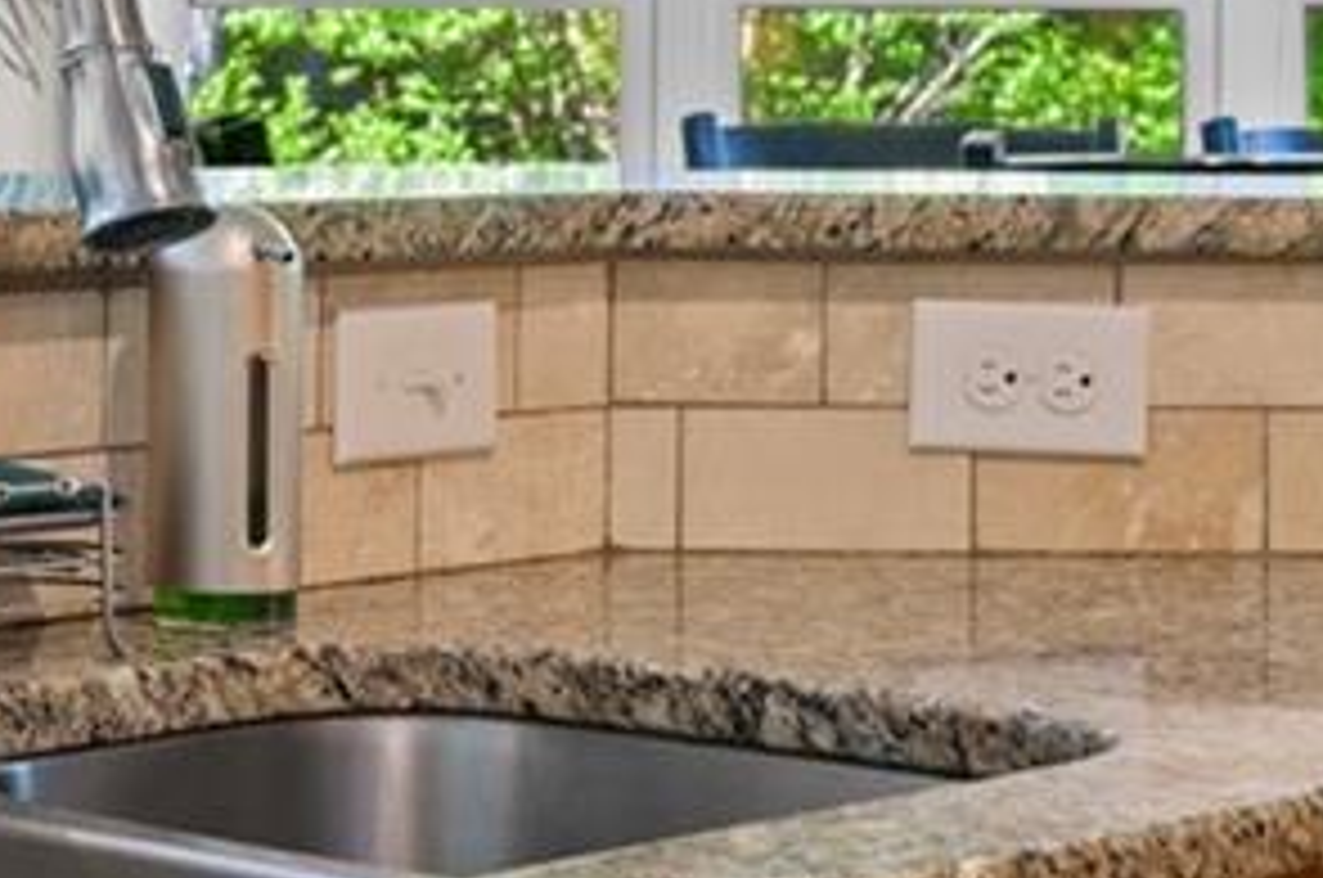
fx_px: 4476
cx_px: -135
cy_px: 65
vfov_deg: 11.1
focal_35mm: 122
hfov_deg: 16.3
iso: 400
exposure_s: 1/4
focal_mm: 35
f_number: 7.1
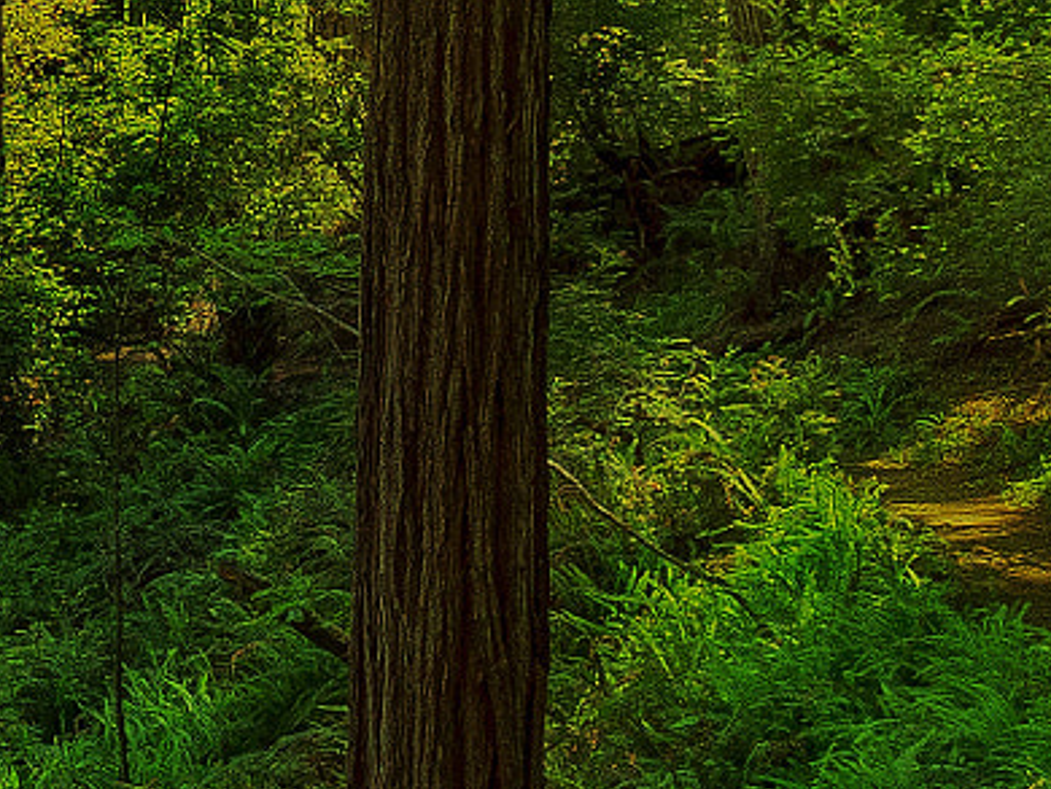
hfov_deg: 14.2
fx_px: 3828
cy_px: 442
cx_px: -720
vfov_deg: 11.8
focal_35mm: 126
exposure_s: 1/20
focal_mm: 12
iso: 200
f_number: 7.1
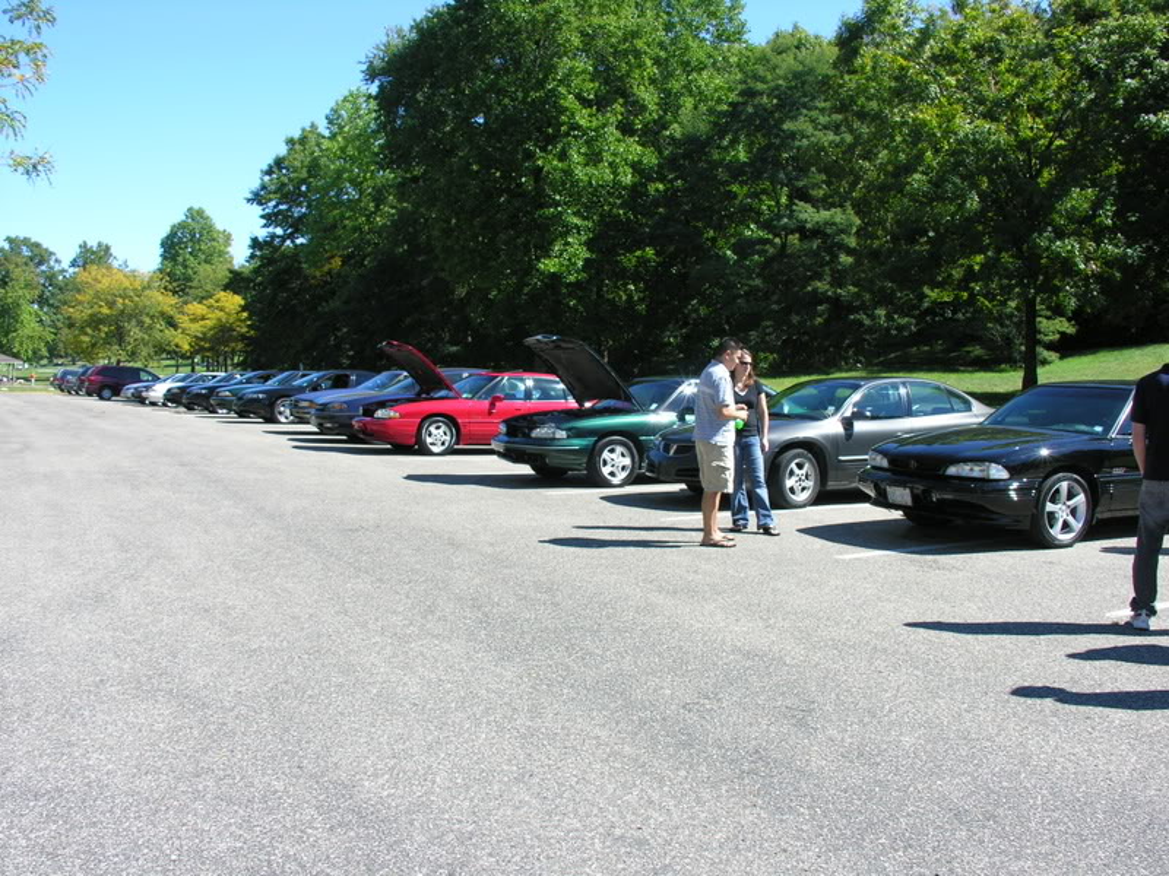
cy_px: 438
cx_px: 584
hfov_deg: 52.6
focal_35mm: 35
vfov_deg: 40.7
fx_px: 1182
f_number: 5
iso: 50
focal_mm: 8.9
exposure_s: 1/140
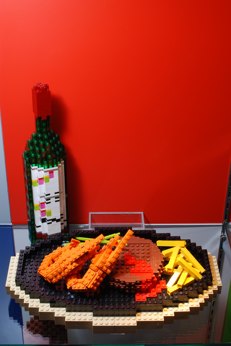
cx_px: 116
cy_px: 173
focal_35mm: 52
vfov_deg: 37.8
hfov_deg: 25.8
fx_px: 504
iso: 100
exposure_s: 1/60
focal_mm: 35
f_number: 8
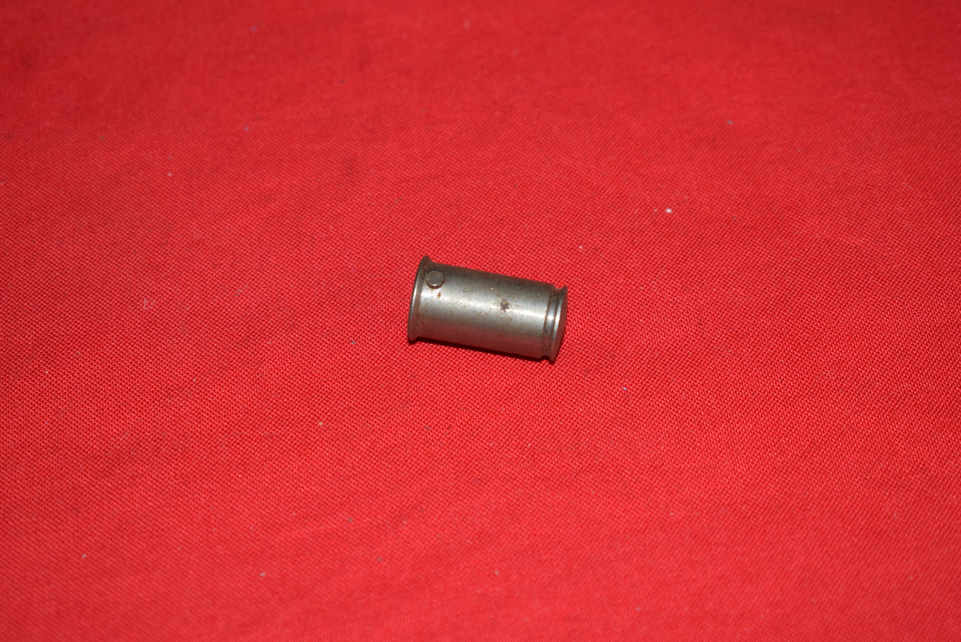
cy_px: 321
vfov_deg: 16.6
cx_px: 480
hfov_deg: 24.6
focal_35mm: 82
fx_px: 2204
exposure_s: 1/200
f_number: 5.6
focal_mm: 55
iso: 400
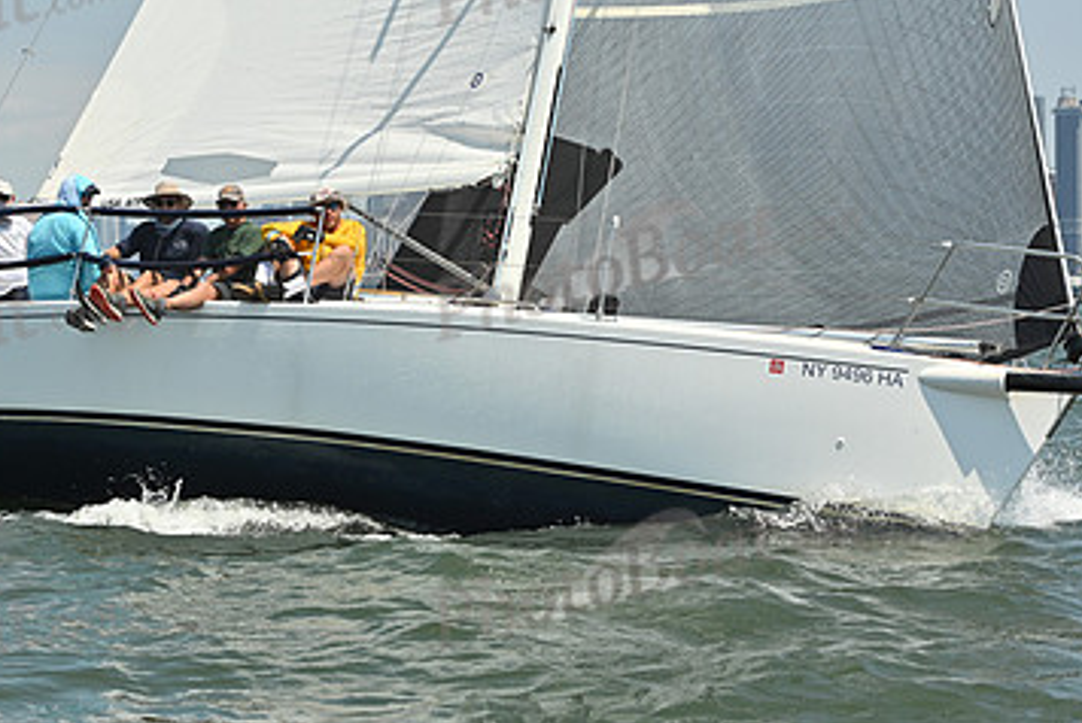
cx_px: 277
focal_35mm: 114
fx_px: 3429
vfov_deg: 12.0
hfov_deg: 17.8
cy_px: 147
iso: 320
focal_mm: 70
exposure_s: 1/1250
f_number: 9
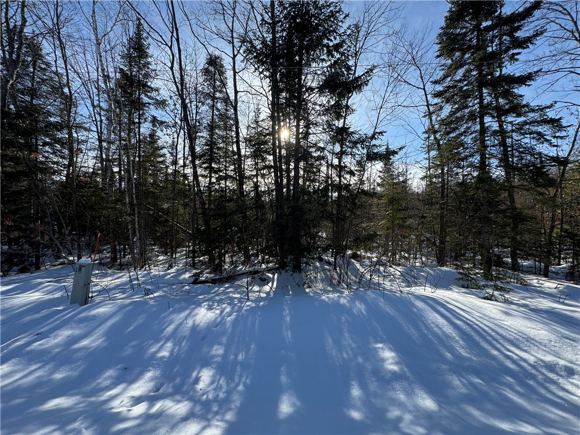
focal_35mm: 14
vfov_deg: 85.7
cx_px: 290
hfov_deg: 102.1
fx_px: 235
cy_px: 218
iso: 50
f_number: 2.2
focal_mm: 2.22
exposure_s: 1/804
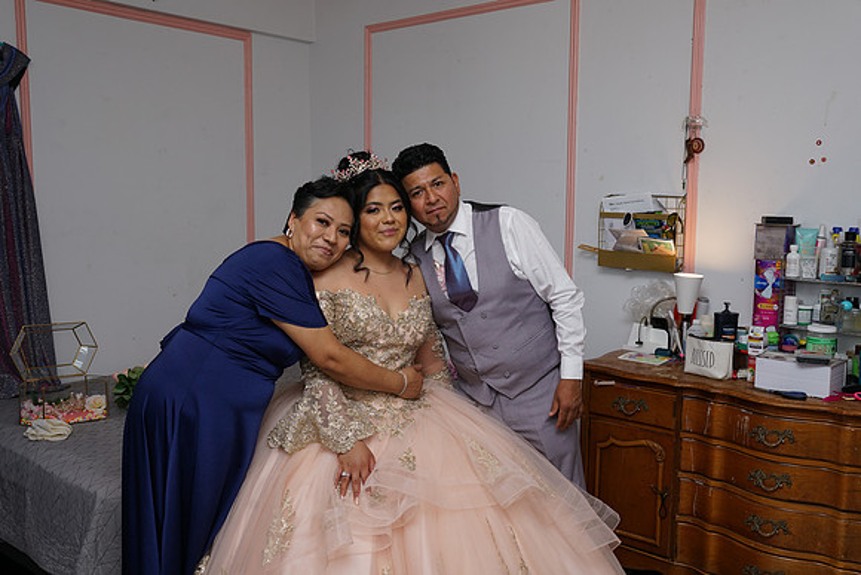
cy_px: 288
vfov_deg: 37.9
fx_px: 837
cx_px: 430
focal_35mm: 35
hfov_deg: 54.4
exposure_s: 1/125
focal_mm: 35
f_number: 7.1
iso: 500
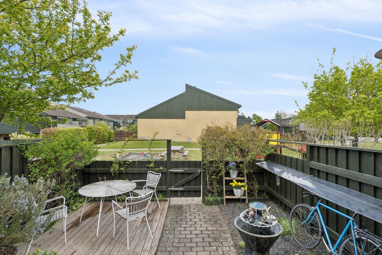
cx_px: 191
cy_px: 128
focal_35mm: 19
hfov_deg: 87.7
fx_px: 199
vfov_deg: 65.2
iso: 200
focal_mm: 12.5
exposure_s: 1/80
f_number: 8
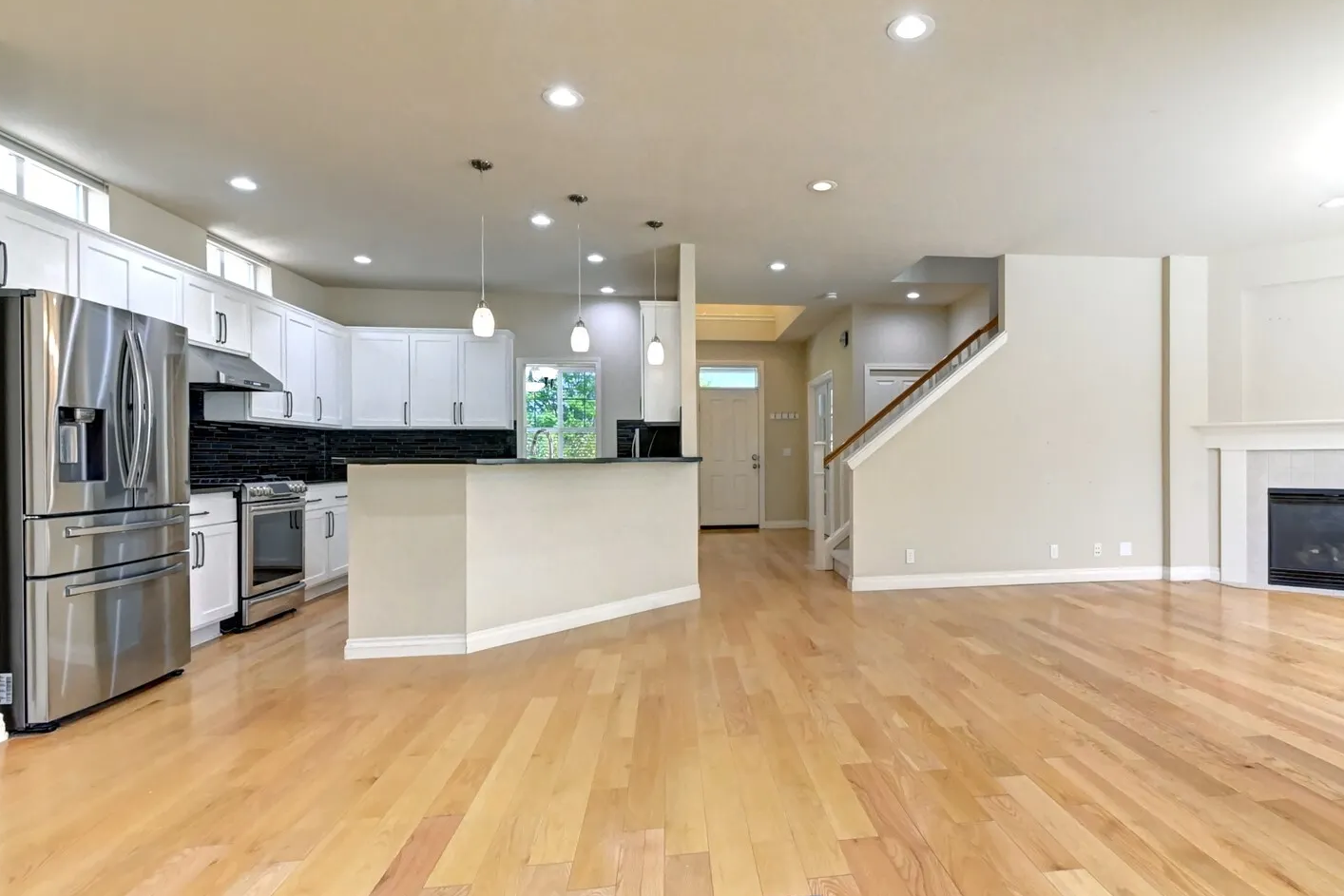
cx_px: 784
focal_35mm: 18
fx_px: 672
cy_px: 458
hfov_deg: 89.2
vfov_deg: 67.4
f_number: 11
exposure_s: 1/10
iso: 3200
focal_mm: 10
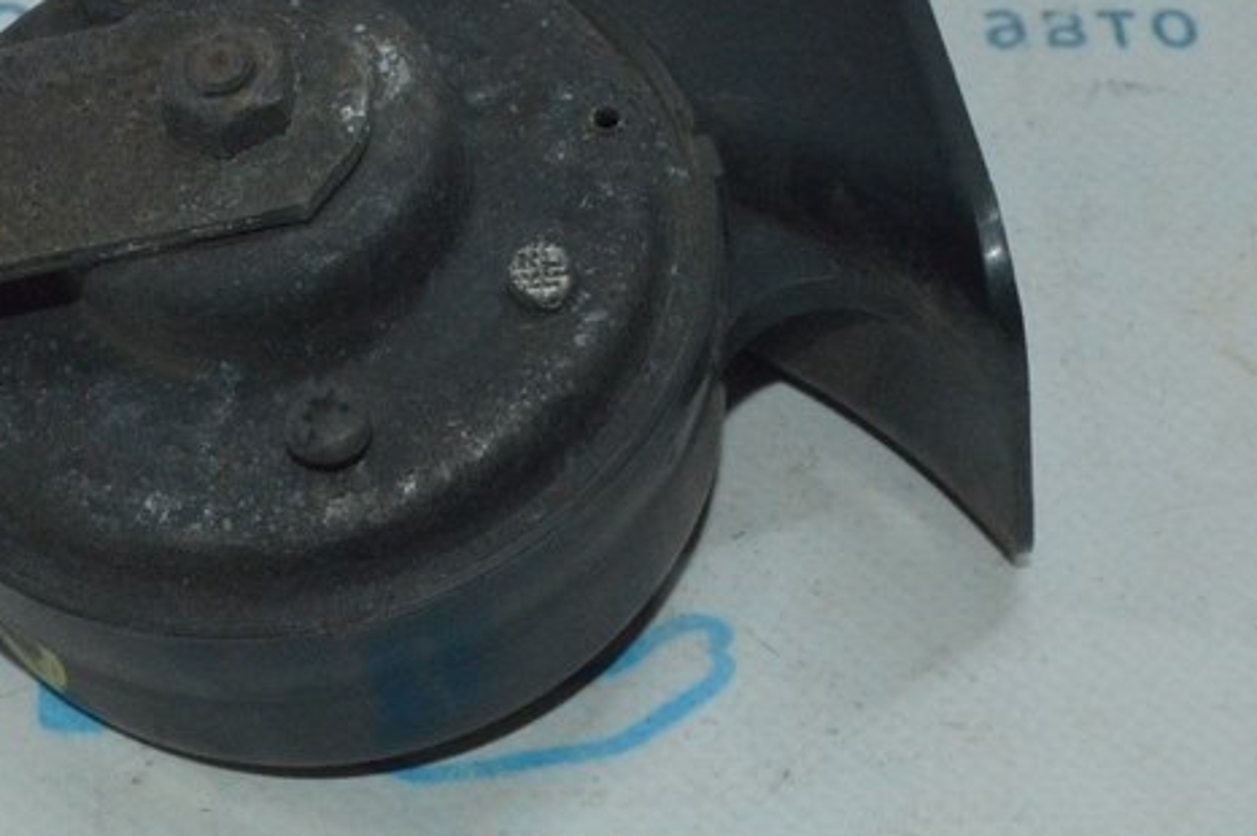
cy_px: 328
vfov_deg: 13.4
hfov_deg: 20.0
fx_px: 3562
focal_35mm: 102
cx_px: 434
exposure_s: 1/160
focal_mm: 31
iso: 4500
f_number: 16
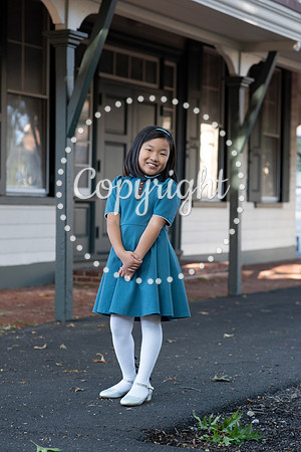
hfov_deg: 16.1
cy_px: 226
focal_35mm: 85
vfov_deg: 23.9
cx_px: 150
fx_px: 1066
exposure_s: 1/250
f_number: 4.5
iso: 800
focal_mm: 85
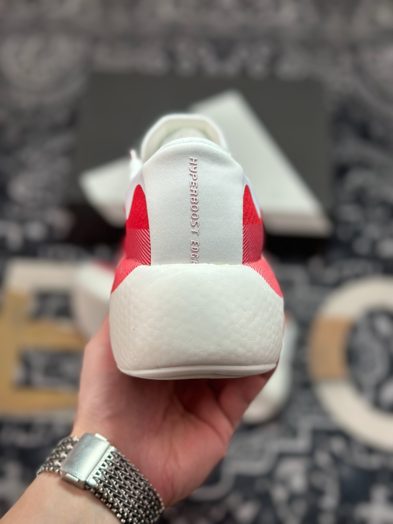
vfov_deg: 39.7
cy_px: 262
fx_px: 727
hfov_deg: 30.3
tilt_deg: -57.9
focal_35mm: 48
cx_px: 196
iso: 80
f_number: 1.78
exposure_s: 1/1272
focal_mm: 6.86
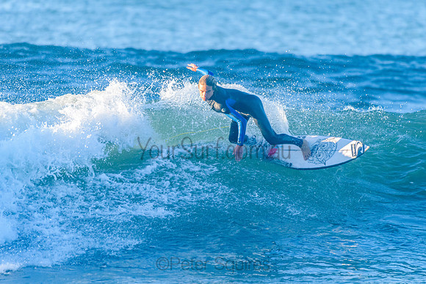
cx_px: 213
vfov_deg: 2.3
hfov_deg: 3.4
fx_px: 7196
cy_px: 142
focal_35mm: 608
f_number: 5.6
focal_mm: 500
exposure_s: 1/2000
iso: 1000
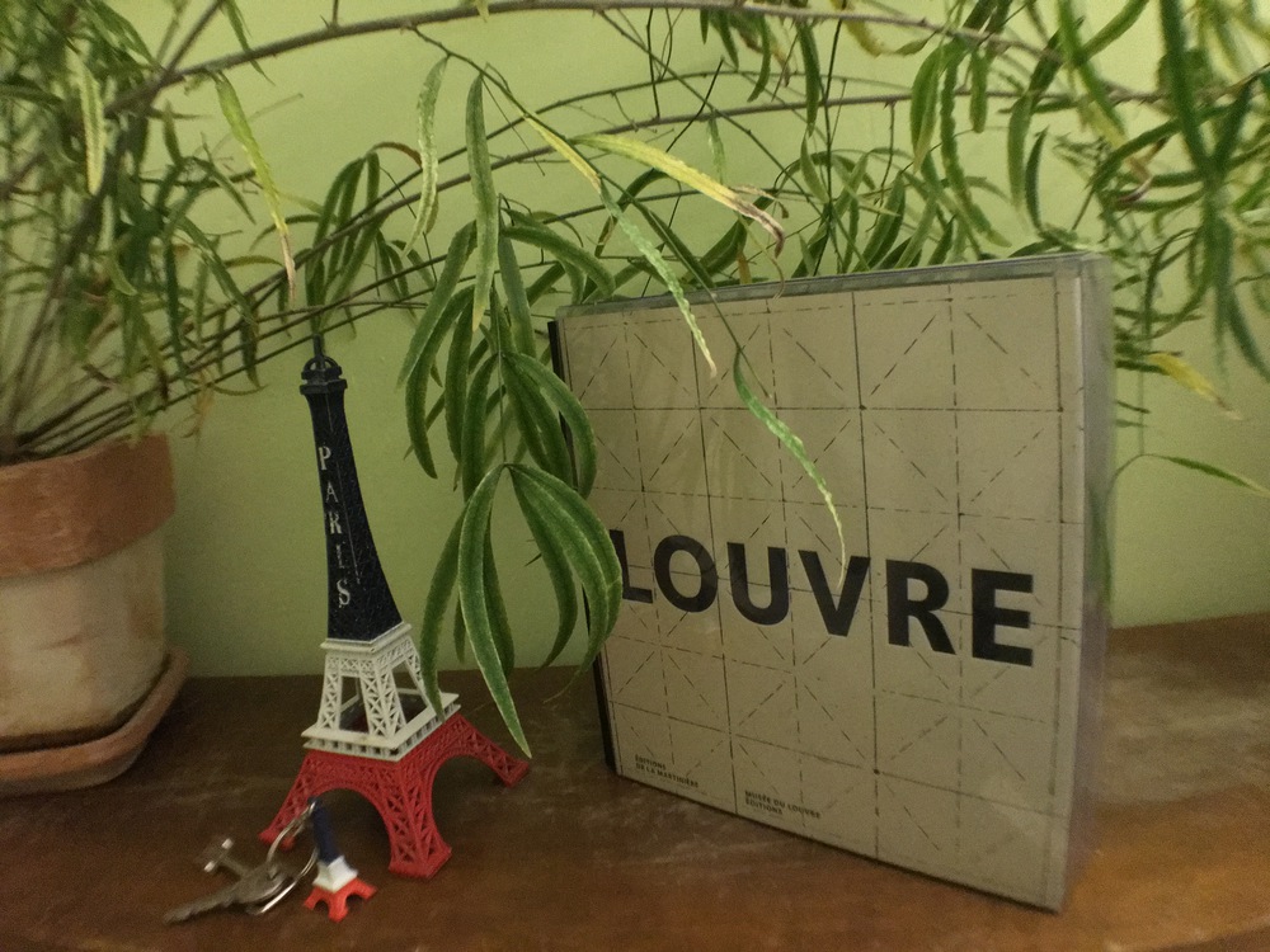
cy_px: 476
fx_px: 1064
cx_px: 635
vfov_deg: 48.2
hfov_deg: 61.7
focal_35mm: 29
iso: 640
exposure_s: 1/17
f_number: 2.2
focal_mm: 4.15
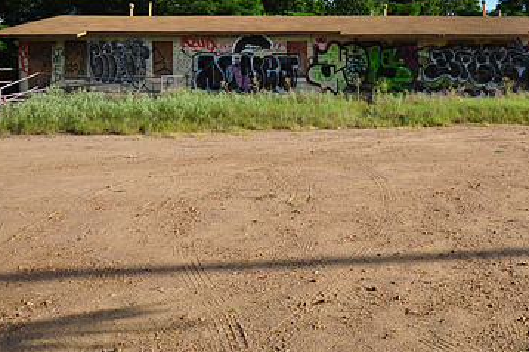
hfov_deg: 52.7
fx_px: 499
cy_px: 70
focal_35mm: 34
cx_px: 412
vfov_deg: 37.4
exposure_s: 1/800
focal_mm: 14
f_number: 9
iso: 400
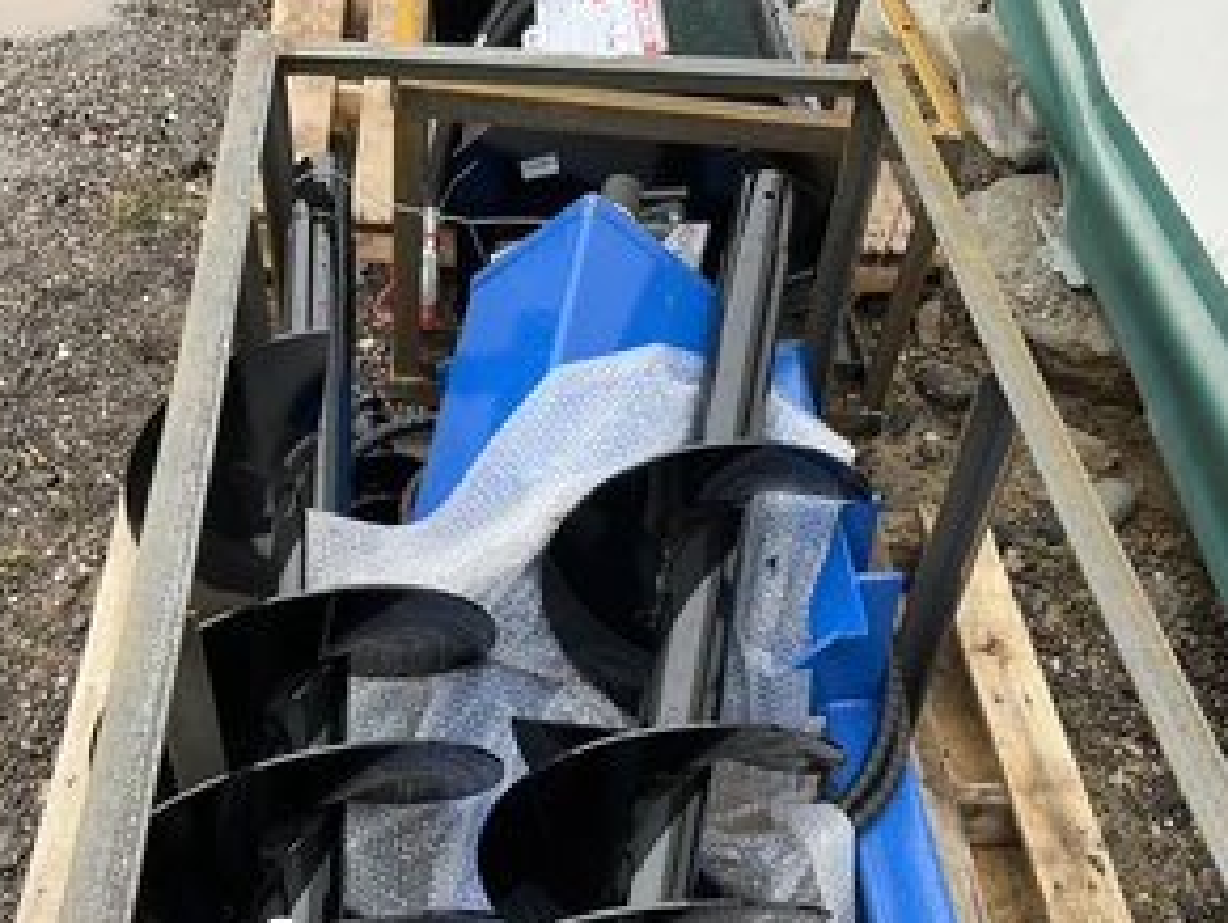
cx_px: 622
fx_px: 1420
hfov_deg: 46.8
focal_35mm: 40
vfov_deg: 35.6
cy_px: 627
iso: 20
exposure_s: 1/220
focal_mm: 3
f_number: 1.8
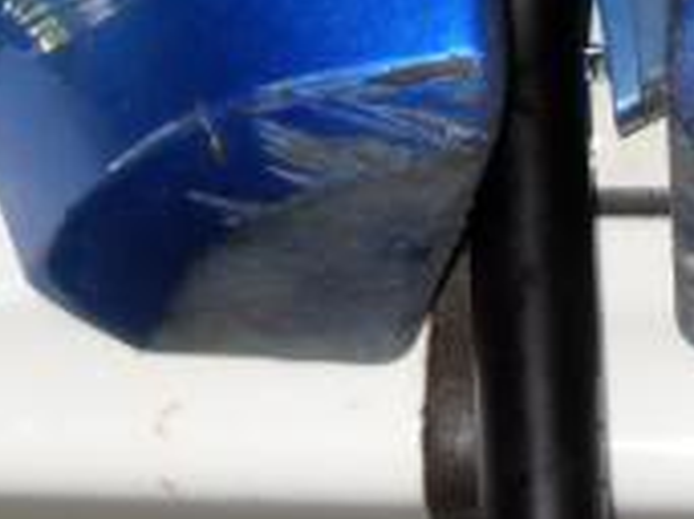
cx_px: 617
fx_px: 3185
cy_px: -353
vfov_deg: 9.0
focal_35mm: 159
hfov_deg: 12.3
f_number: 2.8
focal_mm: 6.3
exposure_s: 1/45
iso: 100
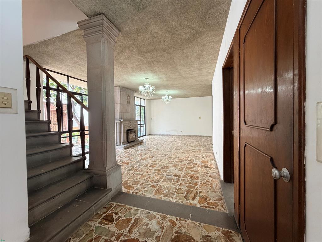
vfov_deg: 85.7
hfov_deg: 102.1
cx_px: 161
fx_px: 130
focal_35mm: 14
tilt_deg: -1.4
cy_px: 121
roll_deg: +0.7
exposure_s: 1/120
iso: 250
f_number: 2.2
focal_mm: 2.22
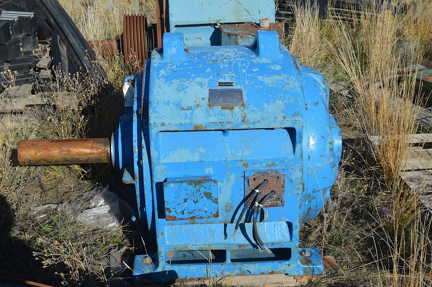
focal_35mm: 46
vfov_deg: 28.9
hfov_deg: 42.4
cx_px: 216
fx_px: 558
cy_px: 144
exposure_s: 1/320
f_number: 9
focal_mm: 31
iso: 100
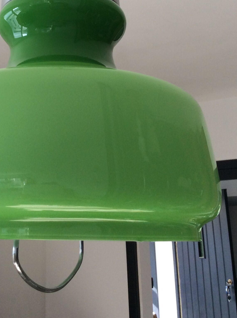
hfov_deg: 26.7
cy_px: 69
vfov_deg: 34.6
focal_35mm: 54
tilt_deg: +19.0
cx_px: 66
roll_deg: +0.6
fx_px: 494
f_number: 2.4
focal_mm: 3.3
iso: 32
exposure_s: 1/112
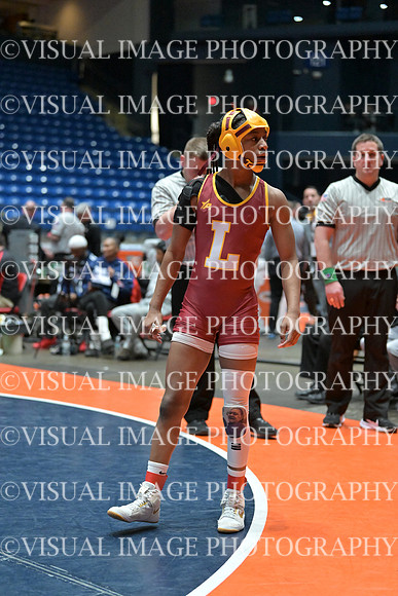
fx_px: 1160
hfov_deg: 19.5
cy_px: 298
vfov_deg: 28.8
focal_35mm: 70
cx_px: 199
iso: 6400
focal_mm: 70
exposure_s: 1/800
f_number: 2.8
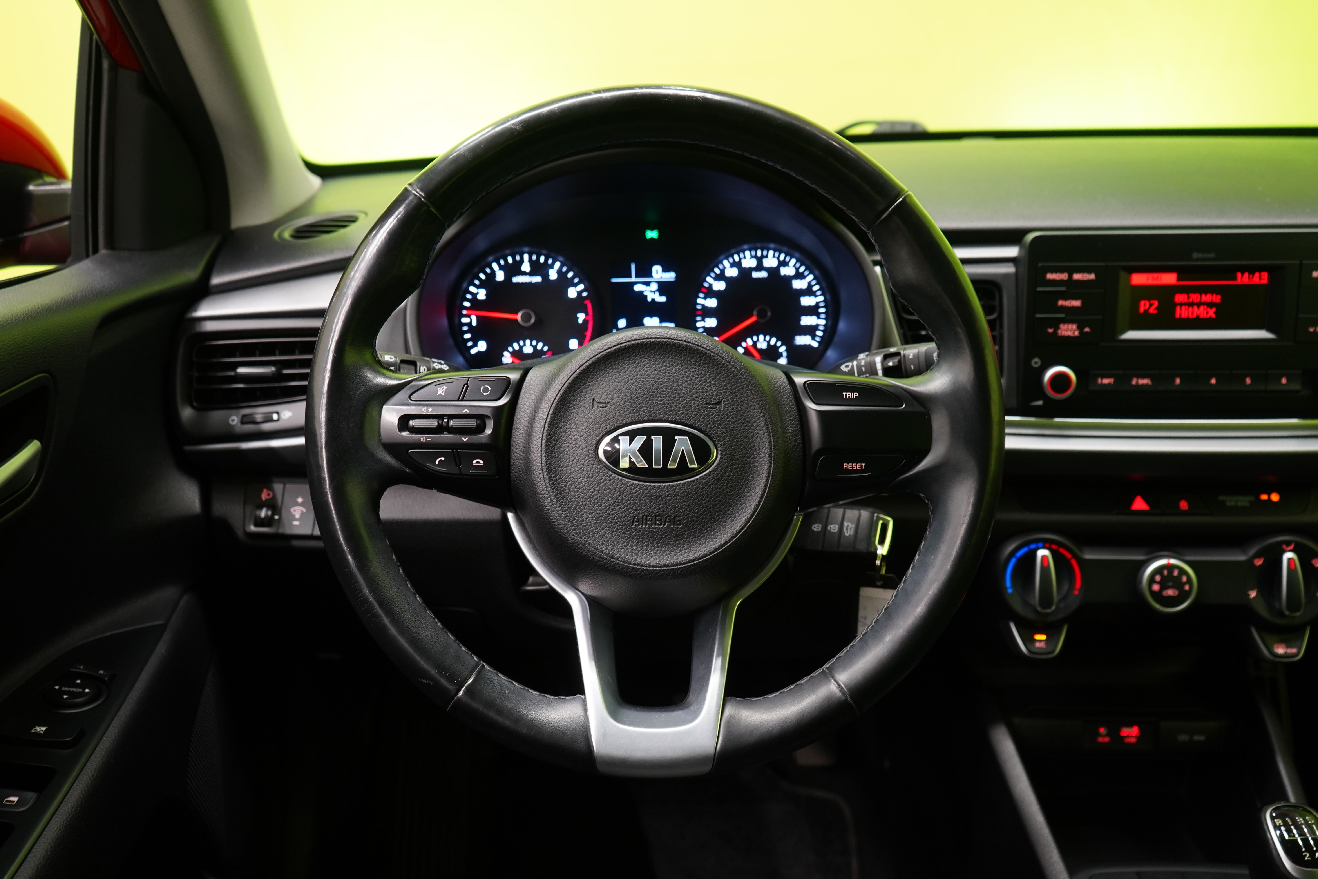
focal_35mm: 31
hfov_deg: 60.3
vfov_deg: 42.3
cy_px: 440
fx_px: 1135
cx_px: 659
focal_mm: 31
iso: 1250
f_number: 5
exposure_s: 1/25
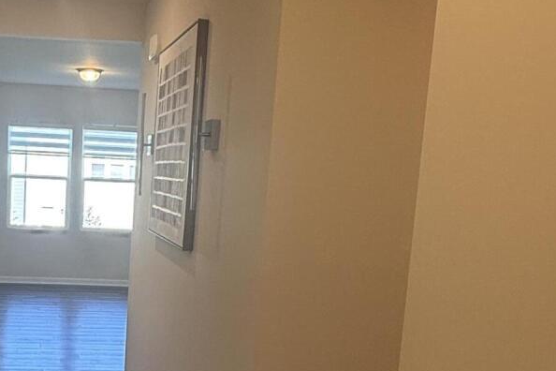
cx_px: 103
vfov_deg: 27.2
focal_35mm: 49
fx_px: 757
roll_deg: -2.8
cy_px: 273
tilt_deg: -6.9
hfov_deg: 38.7
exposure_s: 1/120
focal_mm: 2.22
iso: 160
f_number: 2.2
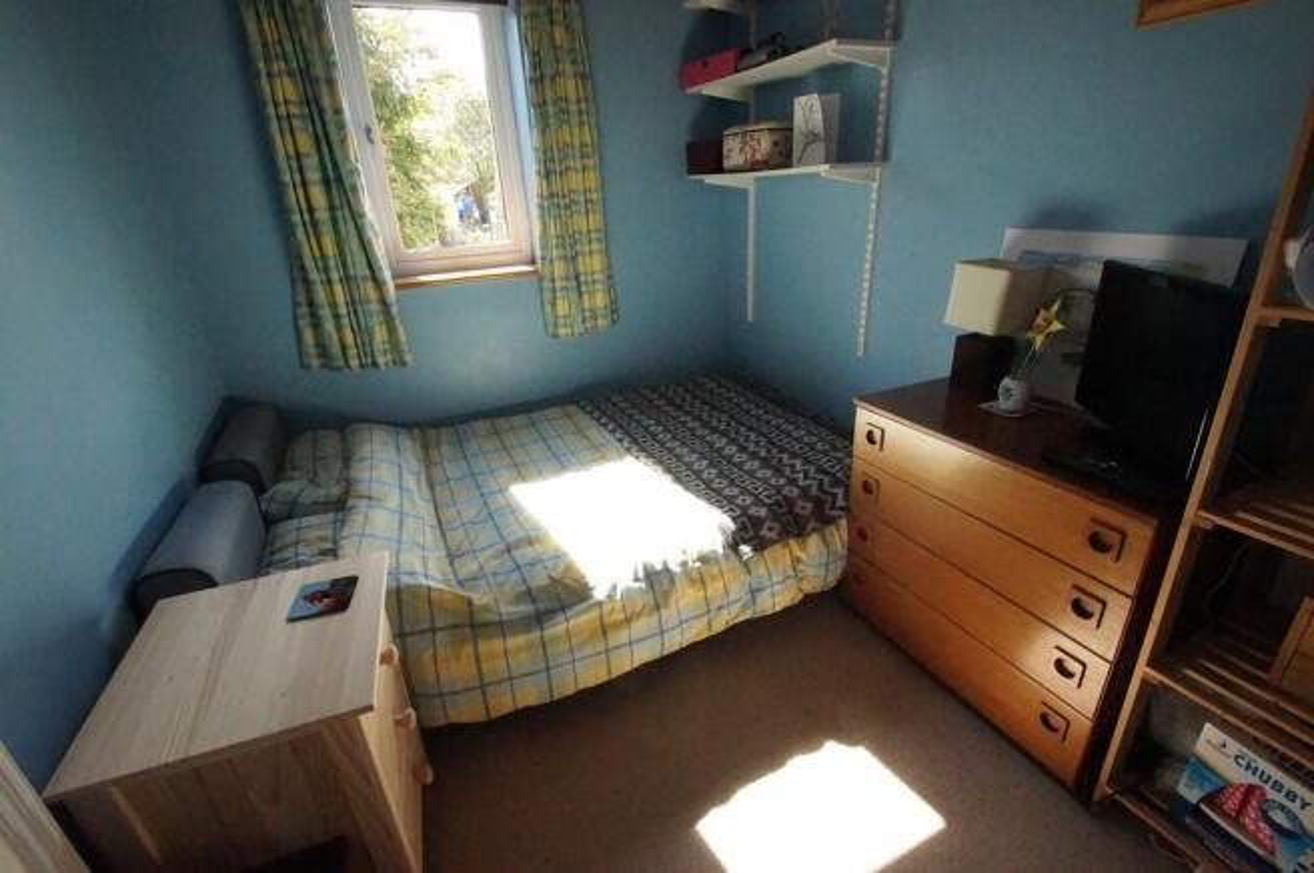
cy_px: 436
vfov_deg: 77.2
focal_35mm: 15
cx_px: 657
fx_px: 547
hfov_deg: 100.4
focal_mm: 10
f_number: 9
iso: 6400
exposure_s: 1/500
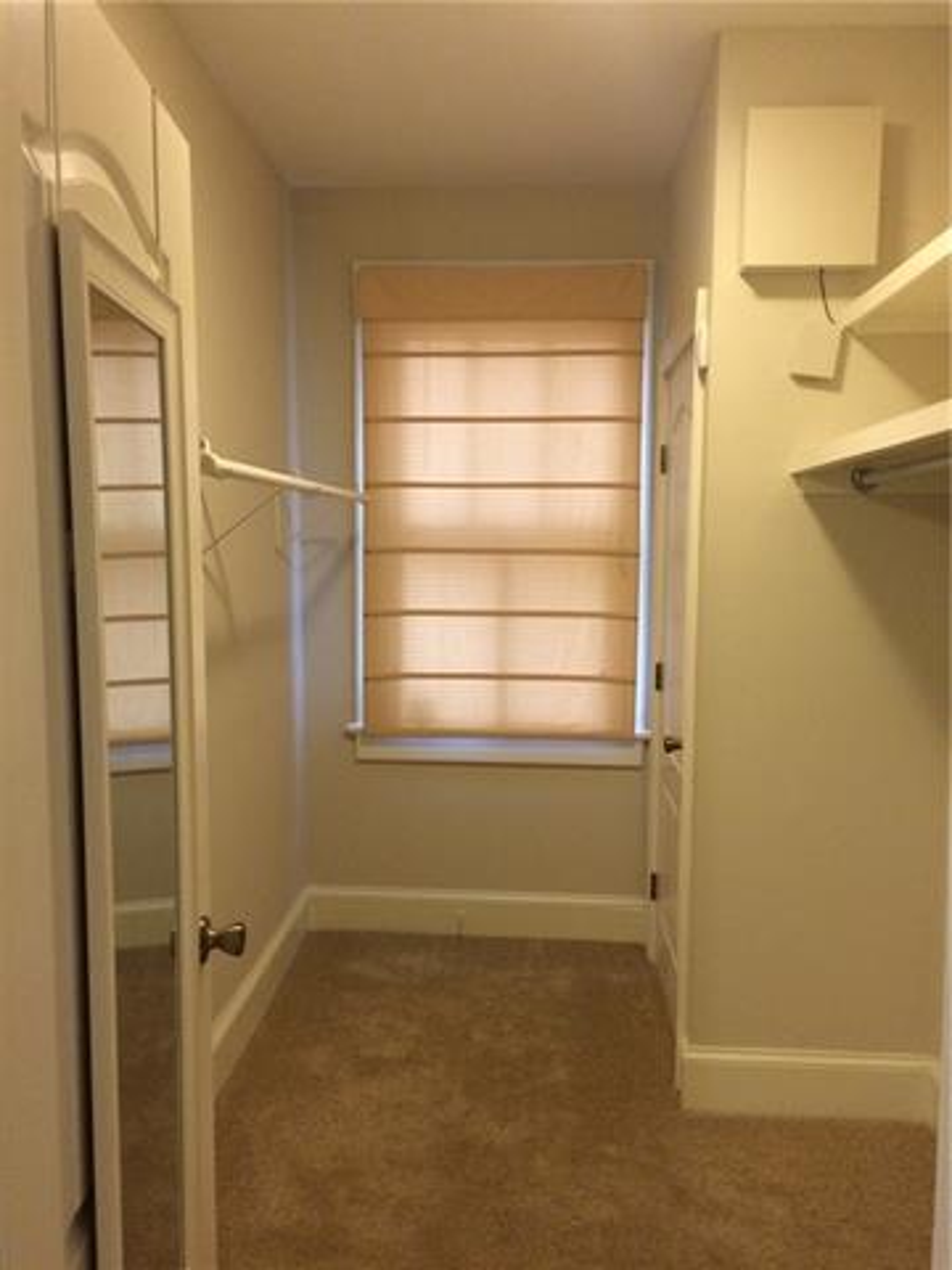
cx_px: 476
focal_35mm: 29
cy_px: 635
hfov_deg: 48.2
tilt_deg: -4.9
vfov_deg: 61.7
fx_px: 1063
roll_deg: +0.9
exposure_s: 1/30
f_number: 2.2
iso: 200
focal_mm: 4.15
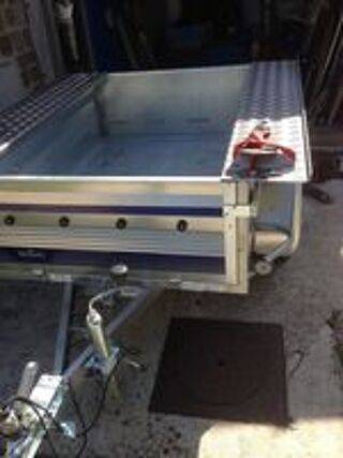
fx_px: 436
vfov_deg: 55.4
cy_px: 229
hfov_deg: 42.9
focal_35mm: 33
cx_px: 172
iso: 50
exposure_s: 1/616
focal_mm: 4.12
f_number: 2.4
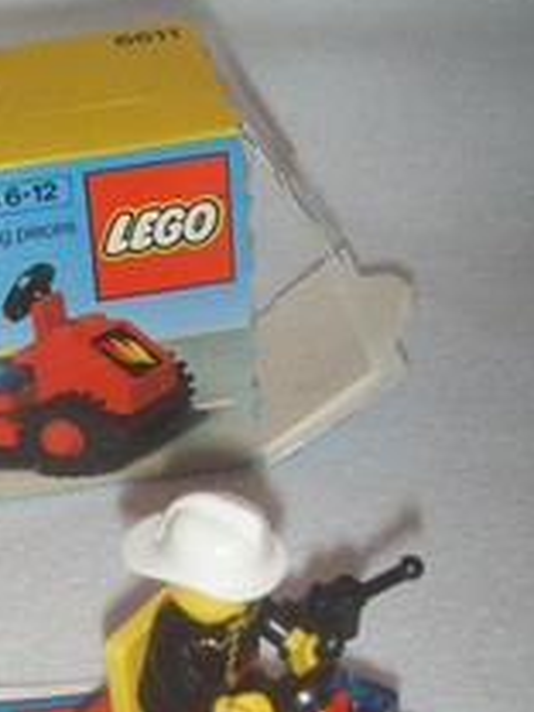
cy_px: 633
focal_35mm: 90
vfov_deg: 21.3
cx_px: -44
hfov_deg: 16.0
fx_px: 1851
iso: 100
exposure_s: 1/45
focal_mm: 6.6
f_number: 3.5
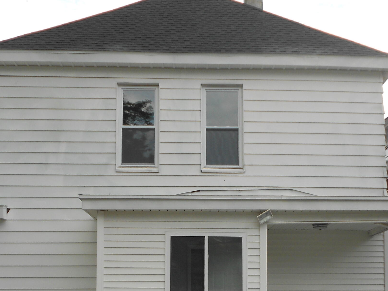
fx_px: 605
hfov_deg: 35.4
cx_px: 229
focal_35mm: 54
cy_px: 265
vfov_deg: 26.1
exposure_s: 1/320
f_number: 3.4
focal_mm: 5.1
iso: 80
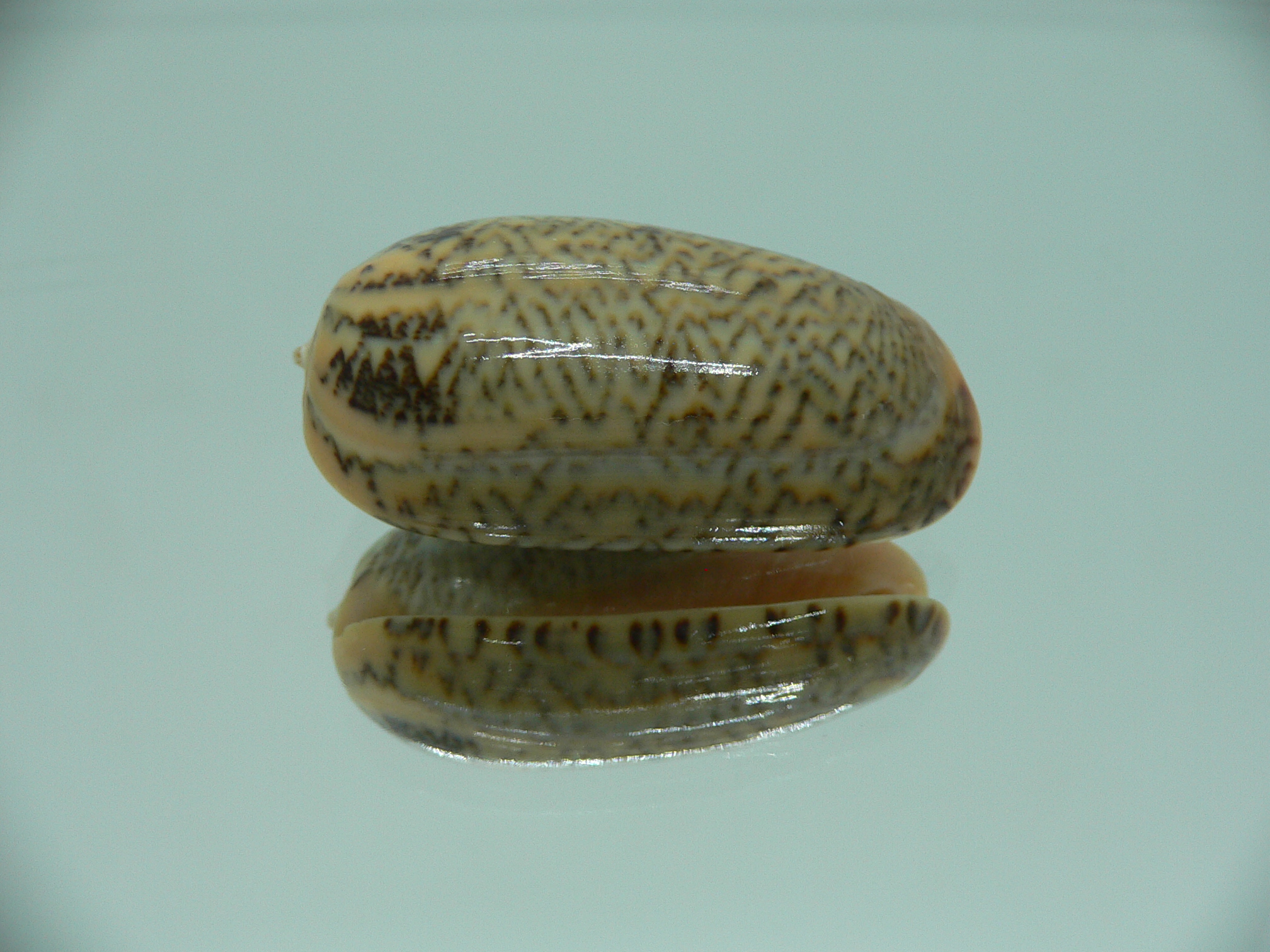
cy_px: 476
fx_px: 1284
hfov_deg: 52.6
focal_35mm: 35
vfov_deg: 40.7
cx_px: 635
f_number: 2.8
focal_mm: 4.6
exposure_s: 1/60
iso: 80
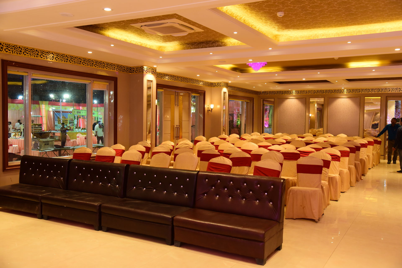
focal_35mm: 34
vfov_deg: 38.9
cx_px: 201
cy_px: 134
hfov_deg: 55.8
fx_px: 380
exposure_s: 1/100
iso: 1250
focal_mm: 34
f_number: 5.6
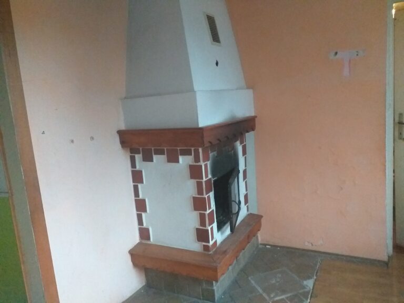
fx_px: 315
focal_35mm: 27
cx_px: 202
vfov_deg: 51.4
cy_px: 152
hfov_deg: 65.3
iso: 640
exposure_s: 1/25
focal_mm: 3.6
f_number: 1.9
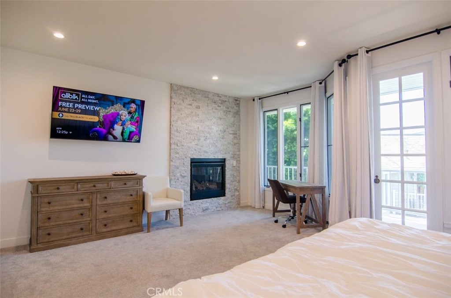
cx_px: 226
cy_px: 149
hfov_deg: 90.1
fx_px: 225
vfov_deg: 67.1
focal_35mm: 18
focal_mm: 12
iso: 250
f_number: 5.6
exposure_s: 1/125
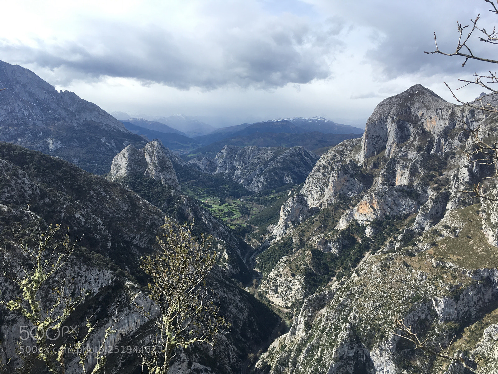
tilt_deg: -9.1
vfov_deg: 48.2
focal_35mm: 29
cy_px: 187
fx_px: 417
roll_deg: +0.0
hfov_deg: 61.7
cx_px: 249
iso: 25
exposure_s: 1/1012
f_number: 2.2
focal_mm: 4.15
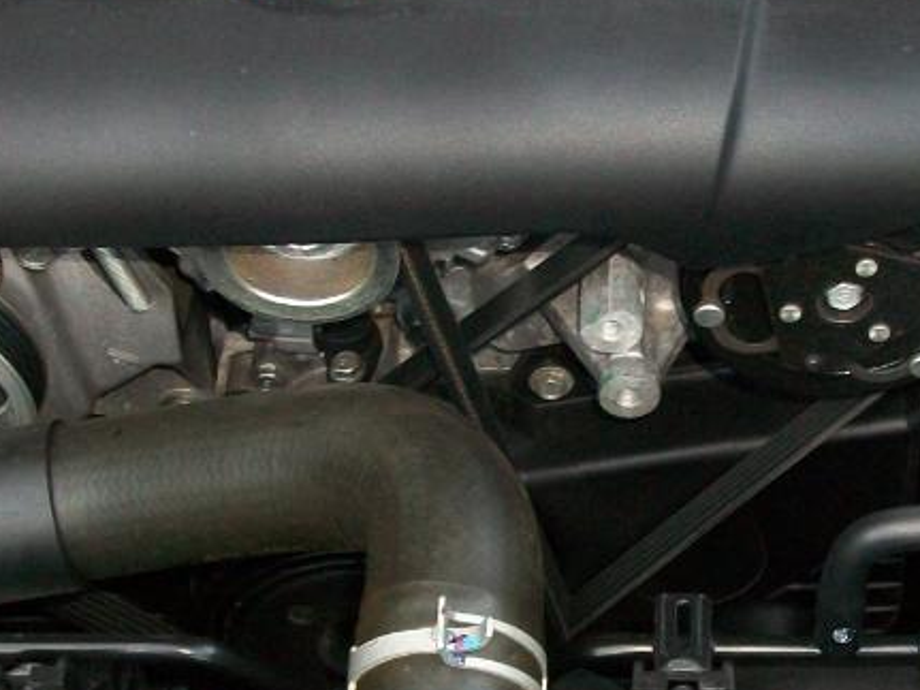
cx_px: 634
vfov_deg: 19.2
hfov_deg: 25.5
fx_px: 2019
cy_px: 517
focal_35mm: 76
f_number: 2.9
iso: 160
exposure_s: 1/30
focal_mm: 5.7
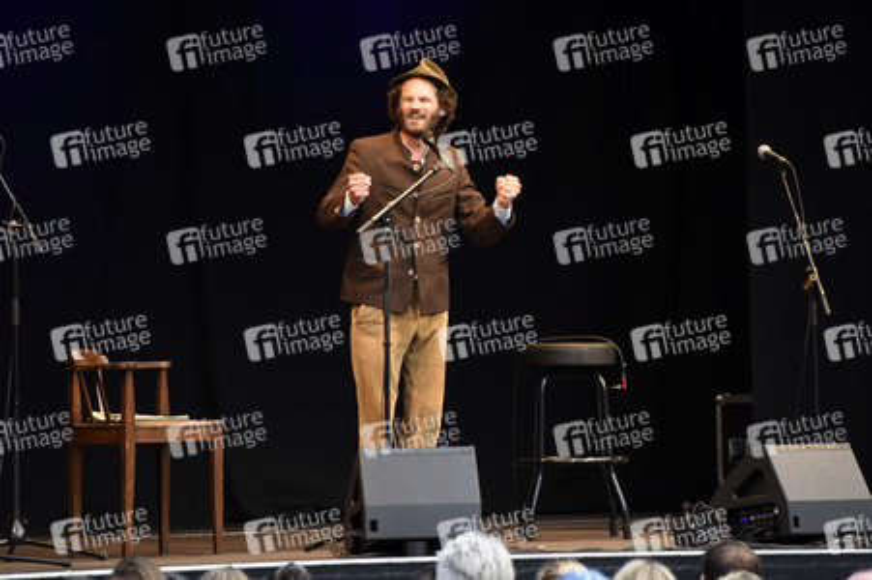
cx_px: 436
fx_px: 7261
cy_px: 290
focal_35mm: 300
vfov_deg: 4.6
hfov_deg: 6.9
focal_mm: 300
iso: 800
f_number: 6.3
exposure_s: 1/80
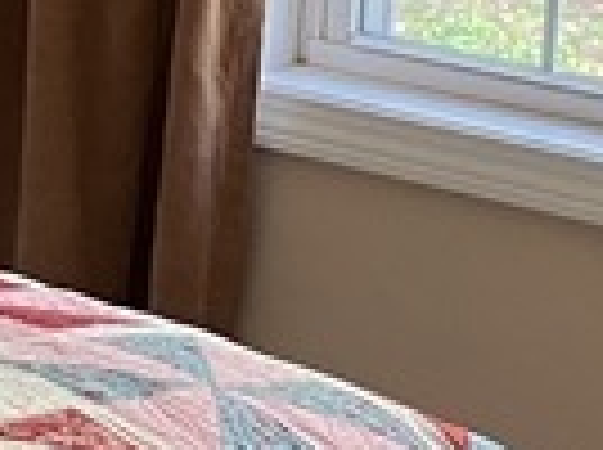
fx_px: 3721
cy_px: -171
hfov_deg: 8.6
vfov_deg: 6.8
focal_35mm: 214
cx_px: -747
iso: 100
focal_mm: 3.99
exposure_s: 1/60
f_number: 1.8
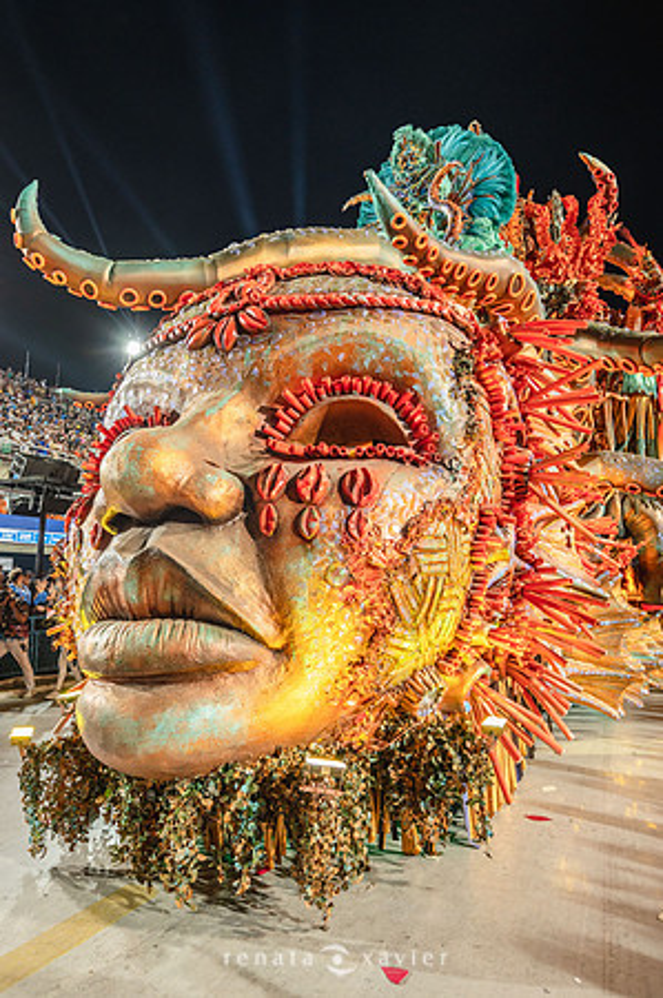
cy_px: 499
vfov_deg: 78.6
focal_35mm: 22
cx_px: 332
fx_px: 609
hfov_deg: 57.1
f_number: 4
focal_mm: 22
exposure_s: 1/250
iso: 1600
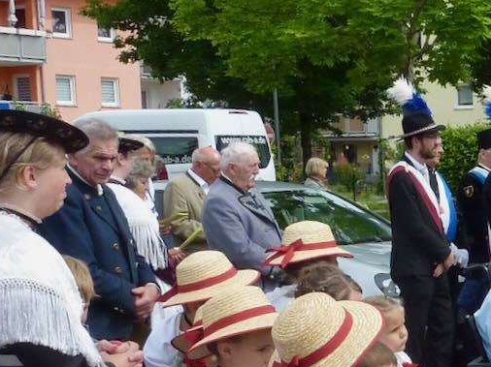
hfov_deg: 21.1
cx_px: 597
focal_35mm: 86
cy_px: 381
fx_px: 1219
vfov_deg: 16.7
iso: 80
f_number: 4.5
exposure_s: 1/500
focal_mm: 4.7
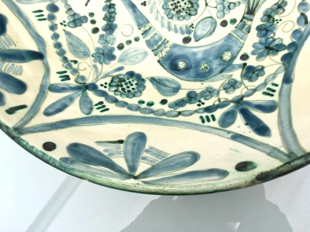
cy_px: 116
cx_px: 155
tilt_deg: -75.0
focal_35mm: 29
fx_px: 260
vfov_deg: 48.2
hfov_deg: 61.7
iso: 25
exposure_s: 1/1374
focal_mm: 4.15
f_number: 2.2
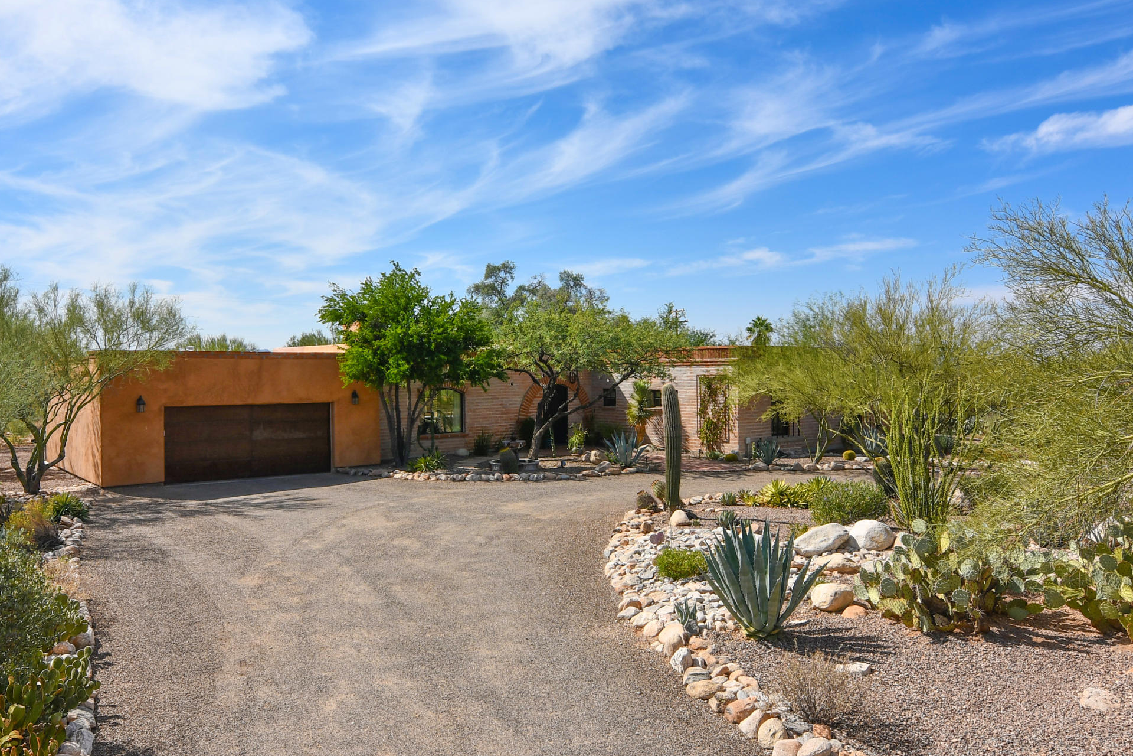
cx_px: 527
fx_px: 787
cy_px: 357
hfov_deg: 71.4
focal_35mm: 25
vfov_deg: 51.3
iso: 100
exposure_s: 1/250
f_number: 13
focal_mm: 11
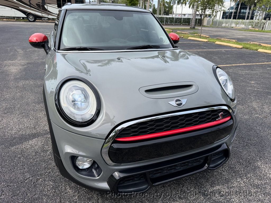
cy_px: 102
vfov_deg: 56.8
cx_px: 136
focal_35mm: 24
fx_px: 188
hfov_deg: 71.6
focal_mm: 6.76
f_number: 1.78
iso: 80
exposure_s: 1/2703
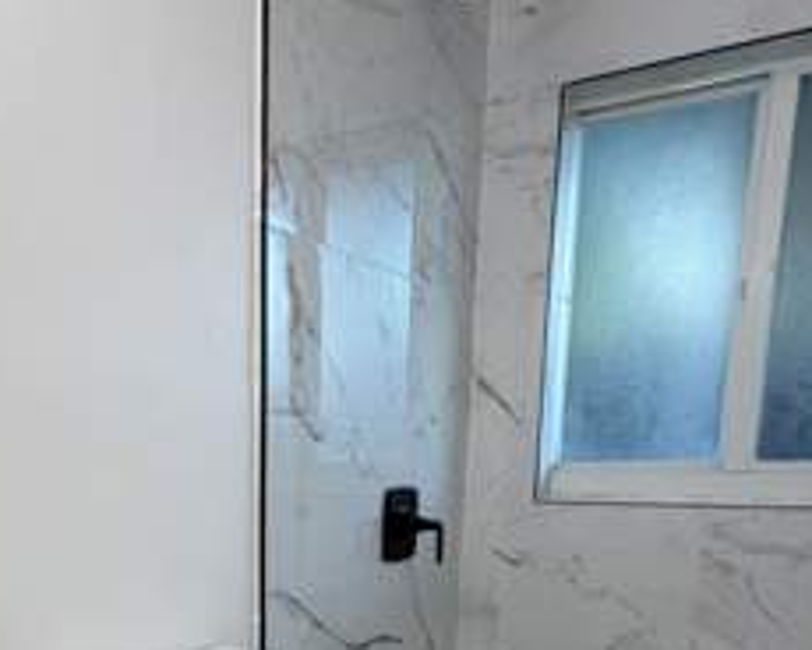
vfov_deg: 35.0
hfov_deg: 46.7
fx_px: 913
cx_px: 233
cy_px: 668
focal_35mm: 38
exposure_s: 1/120
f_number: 2.2
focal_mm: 2.22
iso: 100
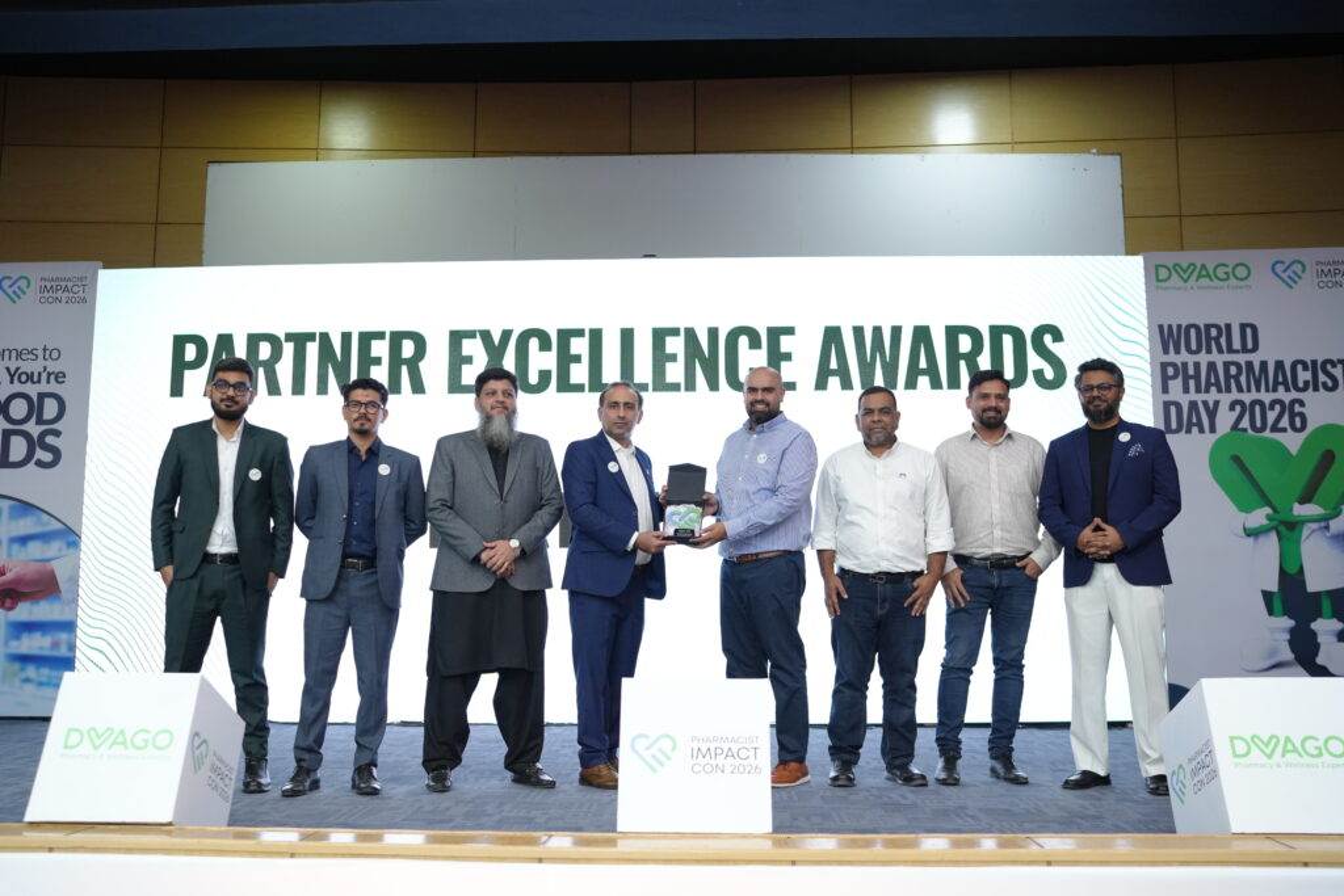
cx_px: 672
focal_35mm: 35
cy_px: 448
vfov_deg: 37.9
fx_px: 1307
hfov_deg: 54.4
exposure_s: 1/160
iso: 2500
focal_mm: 35
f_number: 2.5
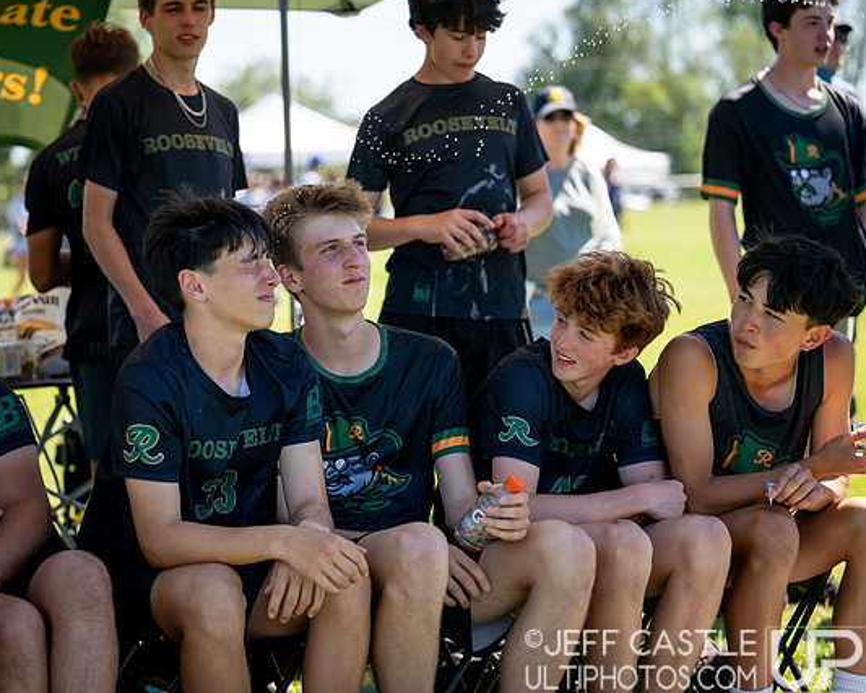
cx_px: 280
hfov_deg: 17.4
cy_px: 316
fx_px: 2821
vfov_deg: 14.0
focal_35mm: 110
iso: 220
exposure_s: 1/2000
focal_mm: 86
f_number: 2.8
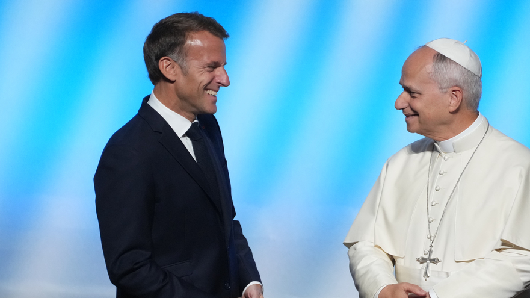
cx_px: 292
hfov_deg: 3.3
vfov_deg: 1.8
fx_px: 9287
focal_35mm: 661
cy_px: 206
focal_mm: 397
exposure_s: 1/250
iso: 5000
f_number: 5.6
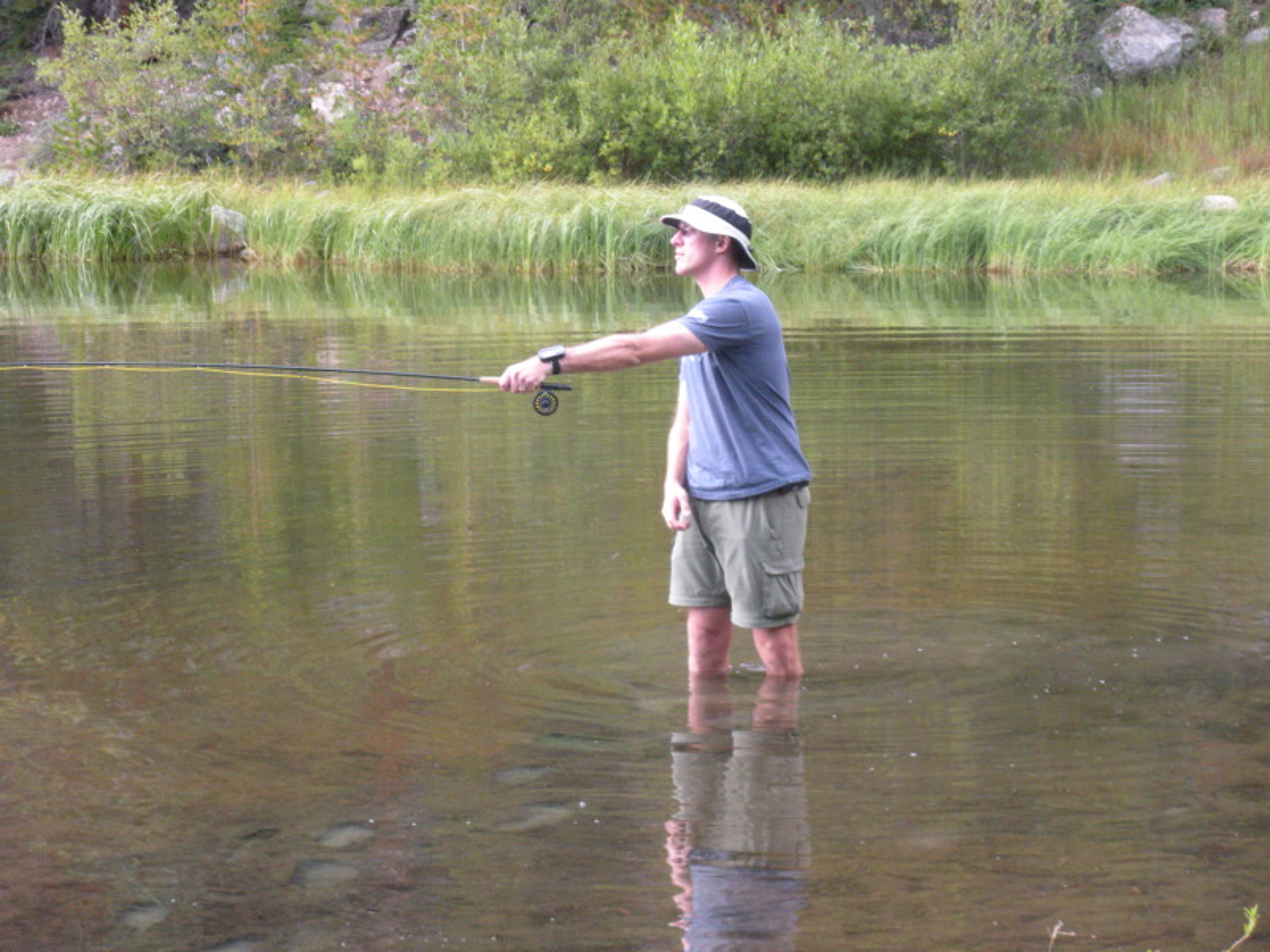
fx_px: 3669
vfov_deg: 14.8
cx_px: 635
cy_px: 476
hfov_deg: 19.6
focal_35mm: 100
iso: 379
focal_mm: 17.4
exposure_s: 1/116
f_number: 5
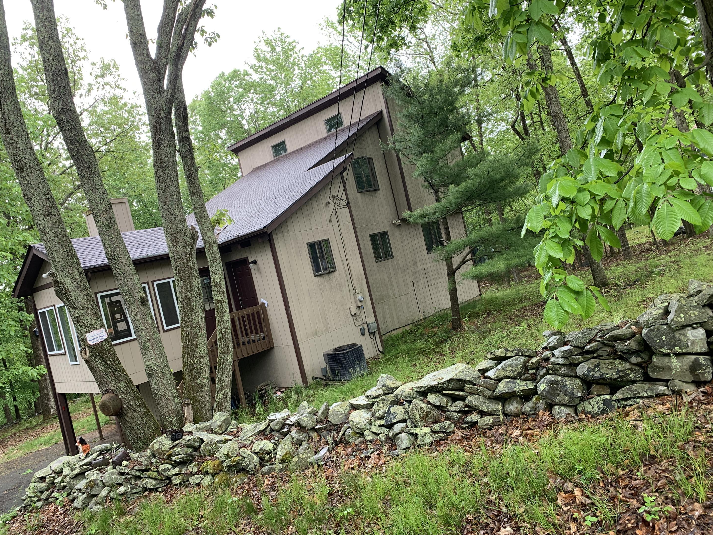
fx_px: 556
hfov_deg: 65.3
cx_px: 348
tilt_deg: -1.1
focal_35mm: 27
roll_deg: +12.8
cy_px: 261
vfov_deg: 51.4
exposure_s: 1/122
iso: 50
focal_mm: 4.25
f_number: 1.8
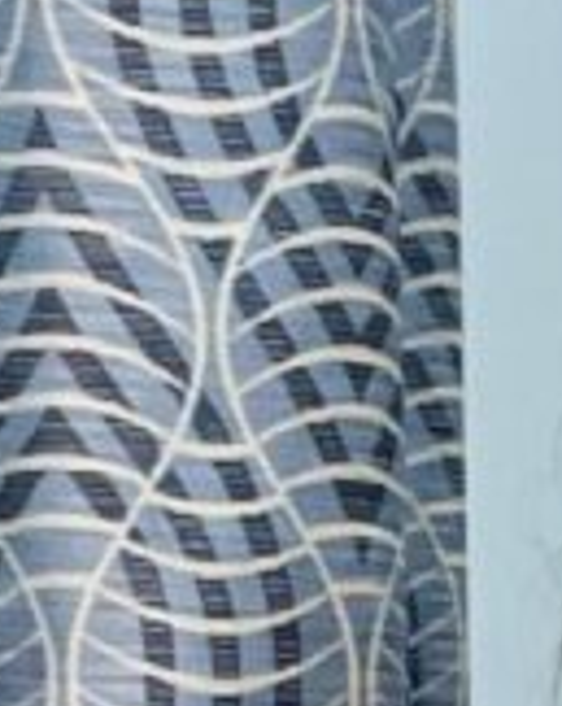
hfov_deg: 7.8
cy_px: 1846
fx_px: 4024
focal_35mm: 193
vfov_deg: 8.8
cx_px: 836
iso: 100
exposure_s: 1/50
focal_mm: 2.71
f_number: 2.2
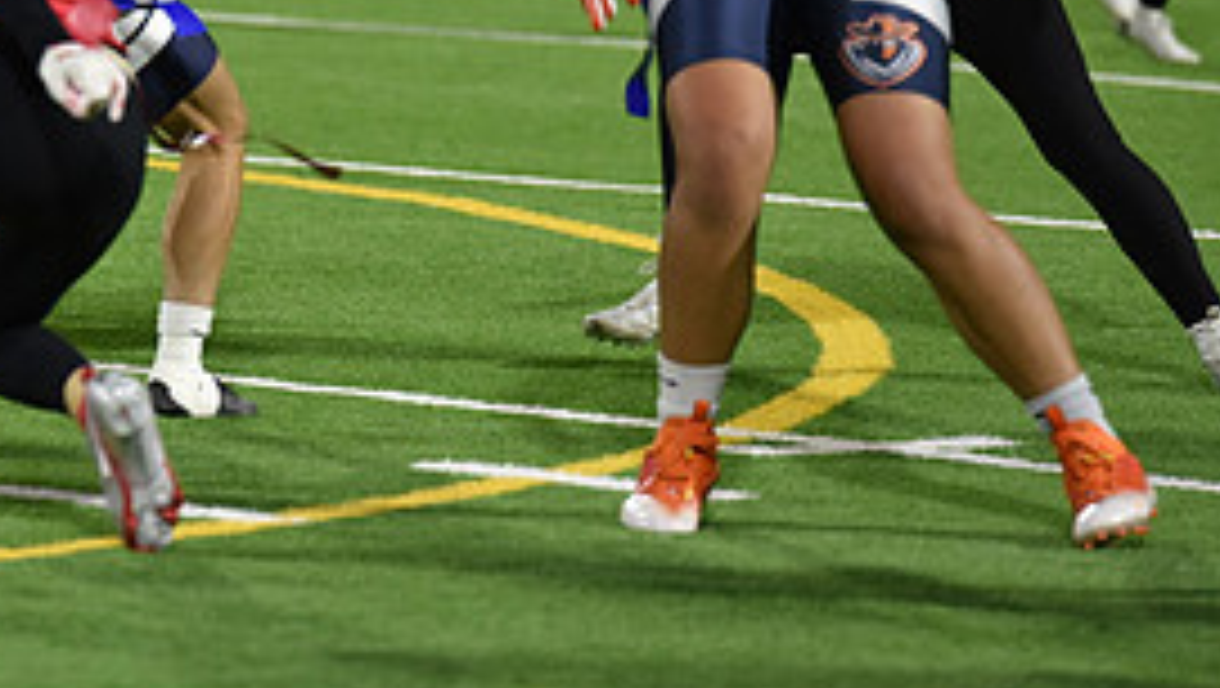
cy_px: -137
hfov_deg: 4.9
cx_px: 194
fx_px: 14149
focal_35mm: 437
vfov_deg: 2.8
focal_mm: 195
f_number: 2.8
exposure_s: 1/500
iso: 2500
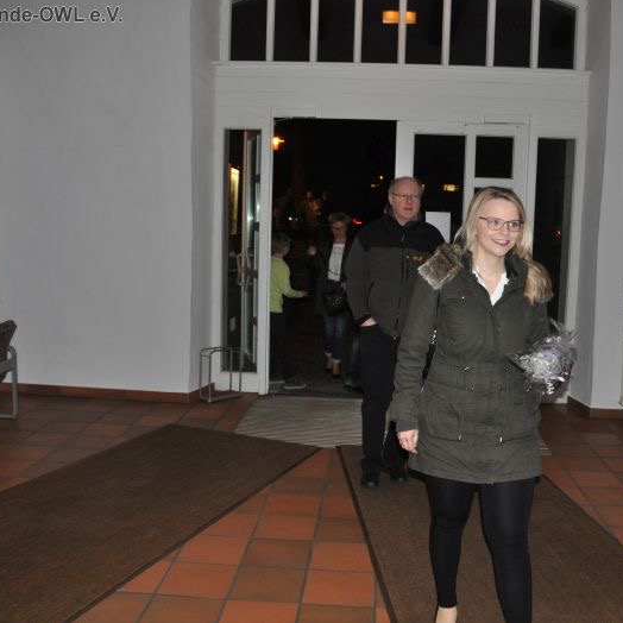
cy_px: 309
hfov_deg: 47.2
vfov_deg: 47.2
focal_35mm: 35
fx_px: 713
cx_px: 333
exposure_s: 1/60
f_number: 3.5
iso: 800
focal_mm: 18
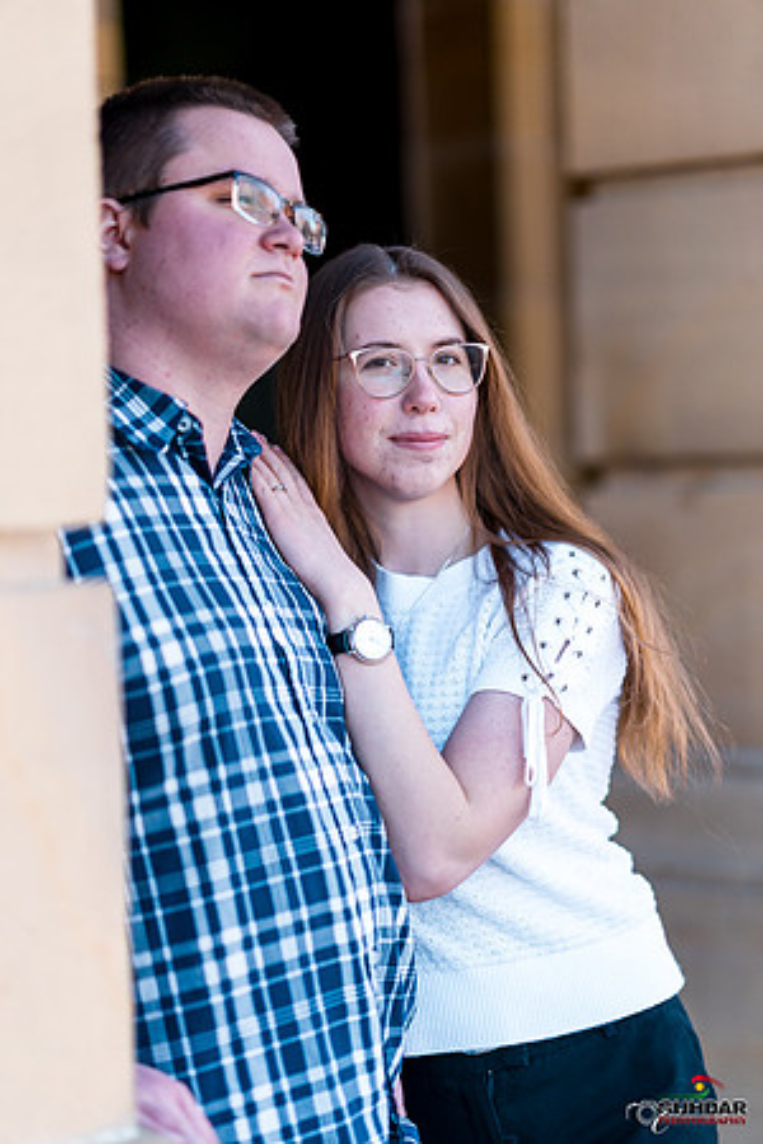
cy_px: 572
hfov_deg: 16.1
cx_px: 382
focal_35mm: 85
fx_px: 2702
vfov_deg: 23.9
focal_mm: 85
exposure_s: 1/1600
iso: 160
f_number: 1.4
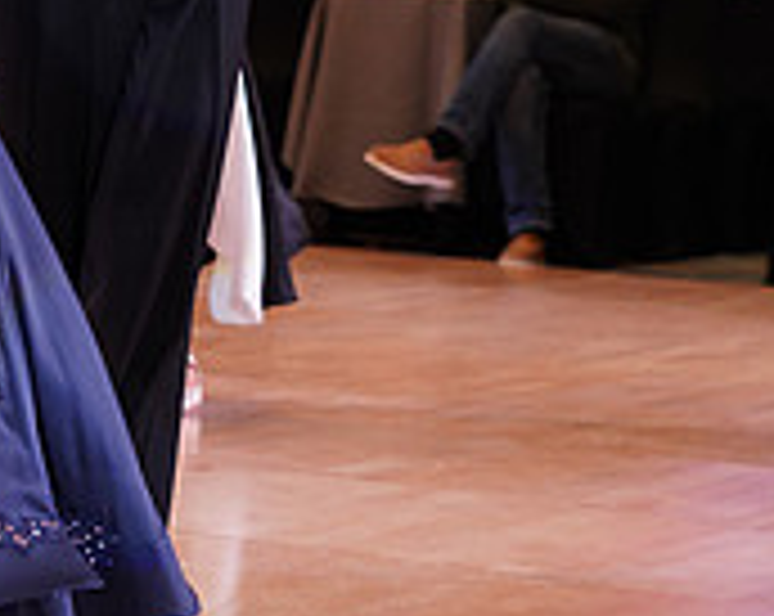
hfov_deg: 7.9
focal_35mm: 244
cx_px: -61
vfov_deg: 6.3
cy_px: -184
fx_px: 5580
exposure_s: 1/125
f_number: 5
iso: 1250
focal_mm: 77
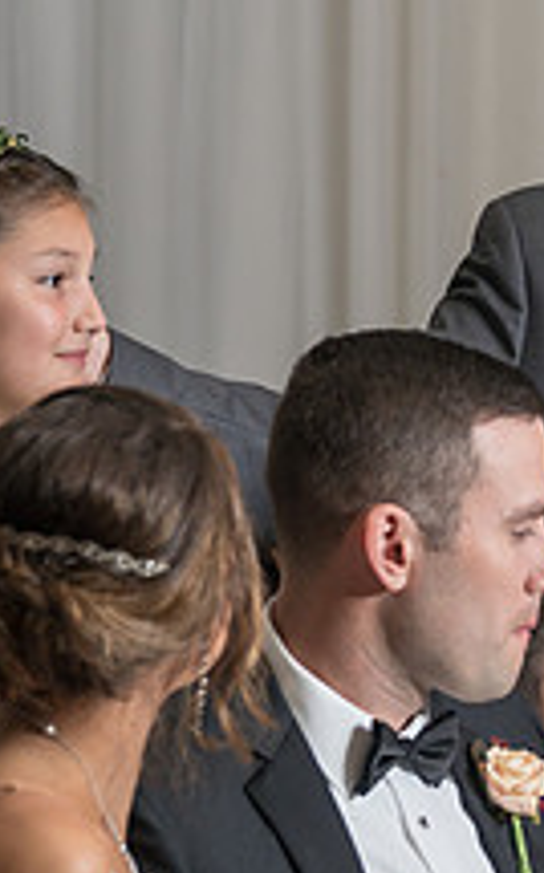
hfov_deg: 3.5
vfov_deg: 5.6
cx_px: 848
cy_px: 407
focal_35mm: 374
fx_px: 8890
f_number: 4
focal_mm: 112
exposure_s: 1/200
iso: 200
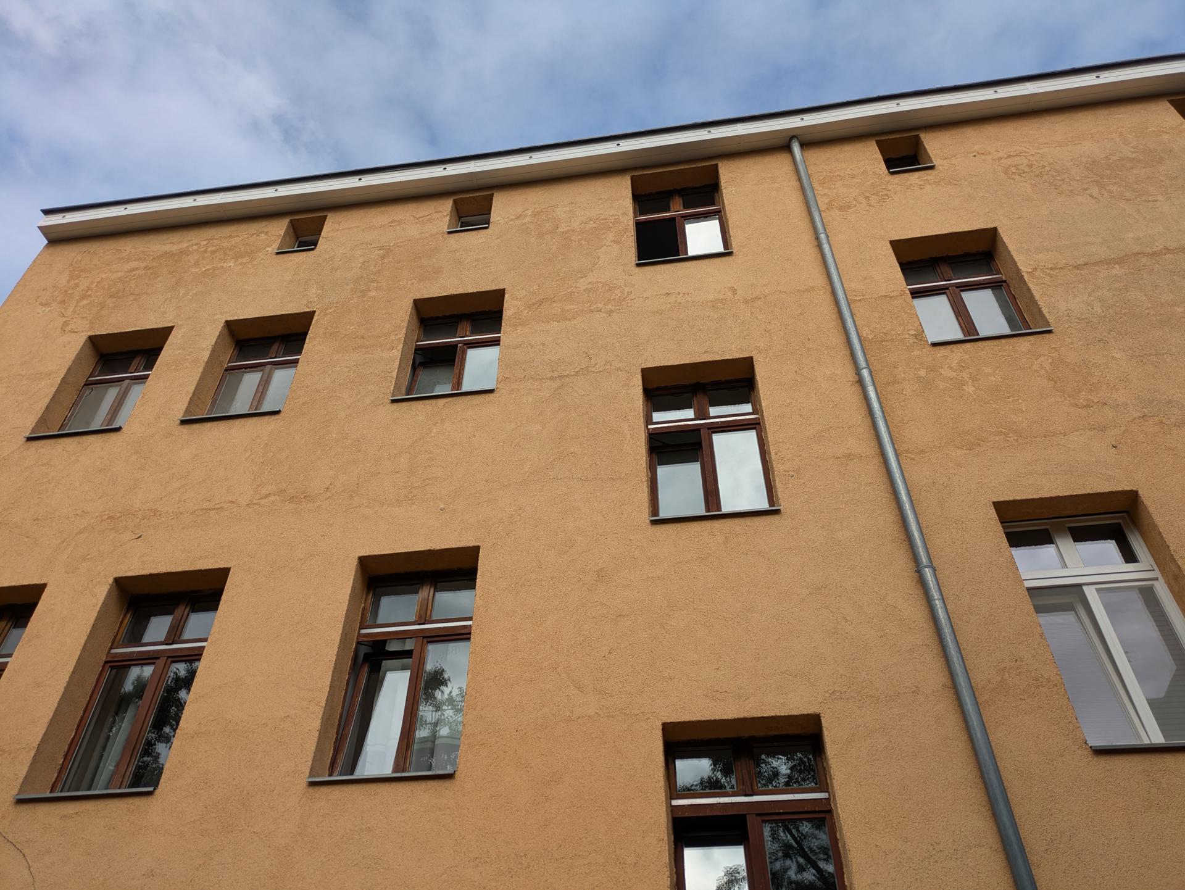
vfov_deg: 54.9
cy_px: 445
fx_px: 856
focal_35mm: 25
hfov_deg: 69.4
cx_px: 592
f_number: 1.89
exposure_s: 1/1340
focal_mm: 5.43
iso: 44
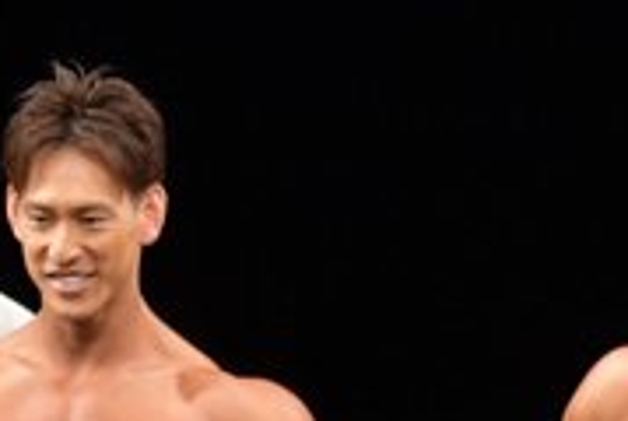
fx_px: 19238
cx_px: 82
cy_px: 786
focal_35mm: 1101
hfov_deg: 1.9
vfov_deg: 1.3
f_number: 5.6
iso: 3200
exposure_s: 1/400
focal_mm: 170
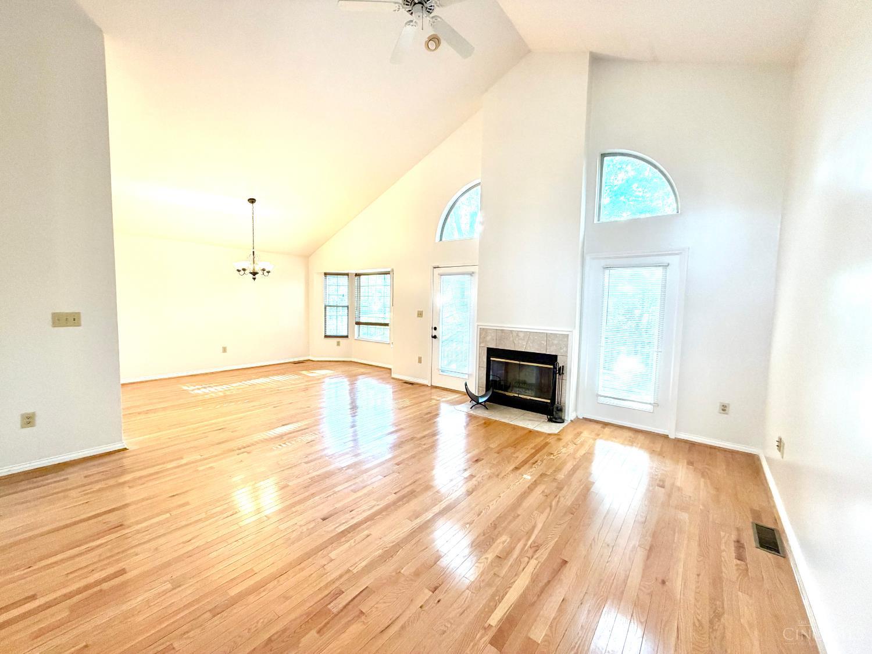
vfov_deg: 85.7
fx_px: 353
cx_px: 436
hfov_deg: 102.1
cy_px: 327
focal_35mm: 14
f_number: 2.2
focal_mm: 2.22
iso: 200
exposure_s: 1/120
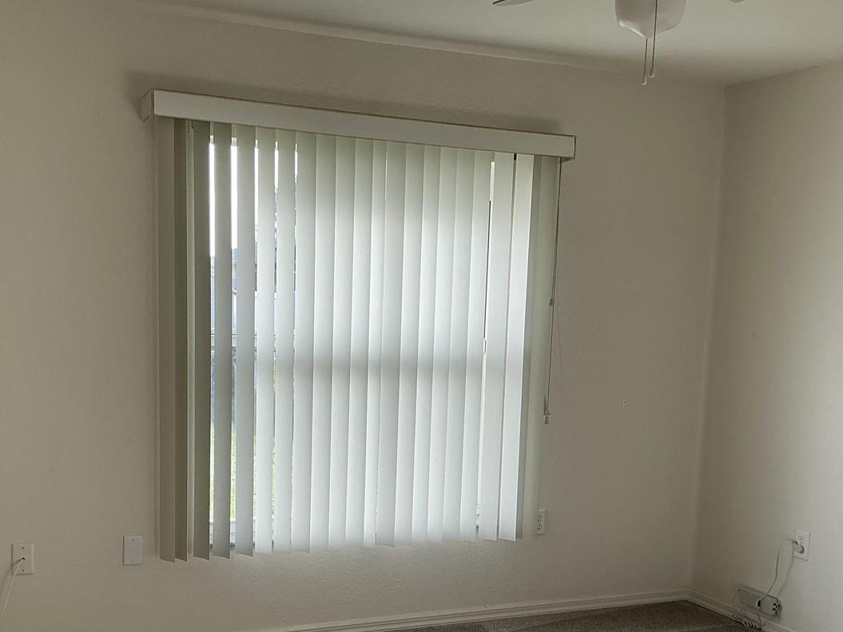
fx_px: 1071
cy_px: 452
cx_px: 396
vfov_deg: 32.4
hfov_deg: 42.9
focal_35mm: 44
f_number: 1.8
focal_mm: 3
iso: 25
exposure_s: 1/270
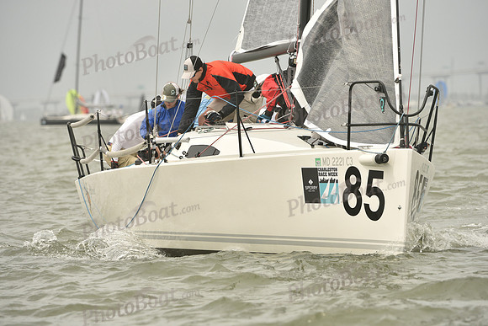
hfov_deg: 6.1
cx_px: 244
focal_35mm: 340
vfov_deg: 4.0
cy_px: 163
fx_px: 4610
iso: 320
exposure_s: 1/1000
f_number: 8
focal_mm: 340
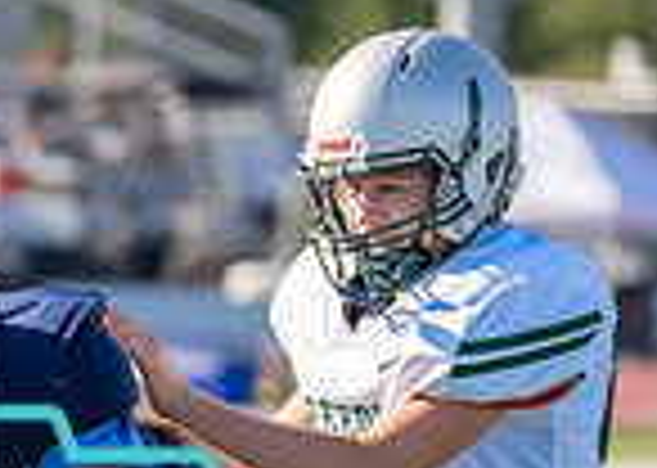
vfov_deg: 2.3
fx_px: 11502
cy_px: 650
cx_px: -394
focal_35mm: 617
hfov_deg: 3.3
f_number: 2.8
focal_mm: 126
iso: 250
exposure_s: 1/4000
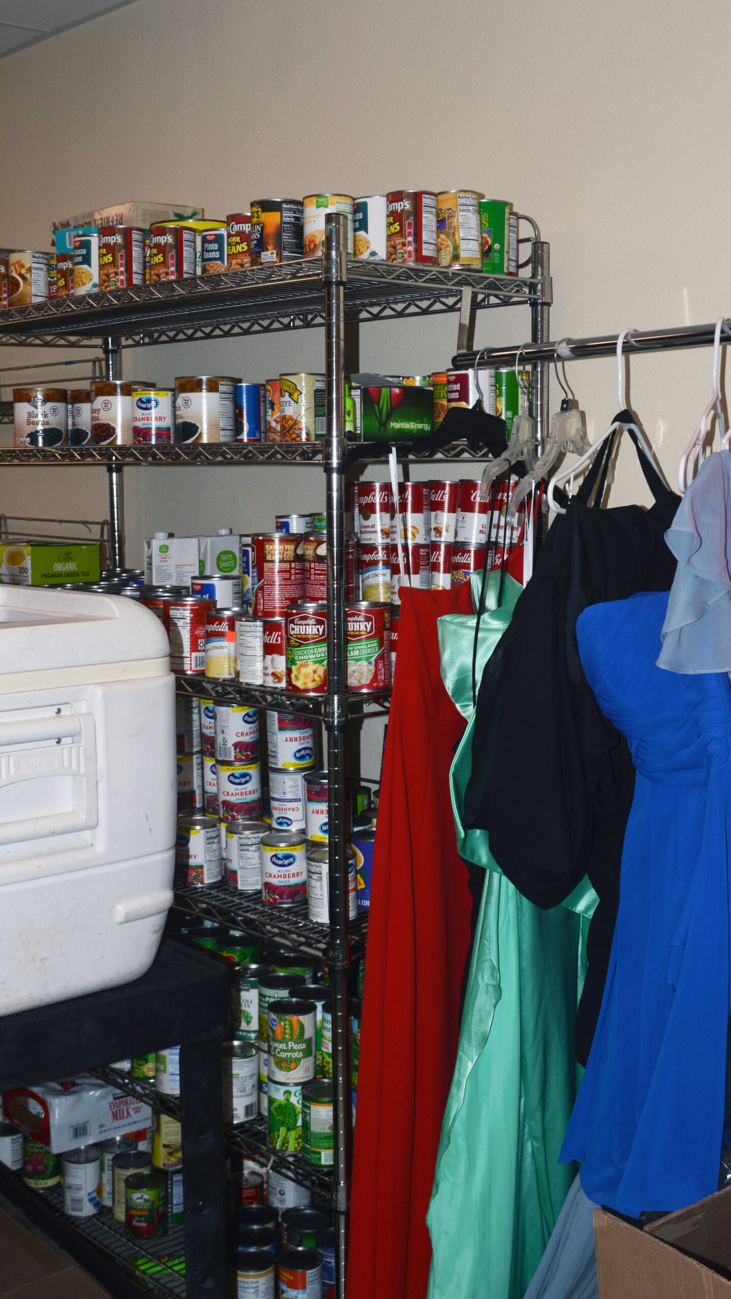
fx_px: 1516
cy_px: 650
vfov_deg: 46.4
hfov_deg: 27.1
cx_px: 335
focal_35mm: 44
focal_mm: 28
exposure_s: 1/60
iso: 100
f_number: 8
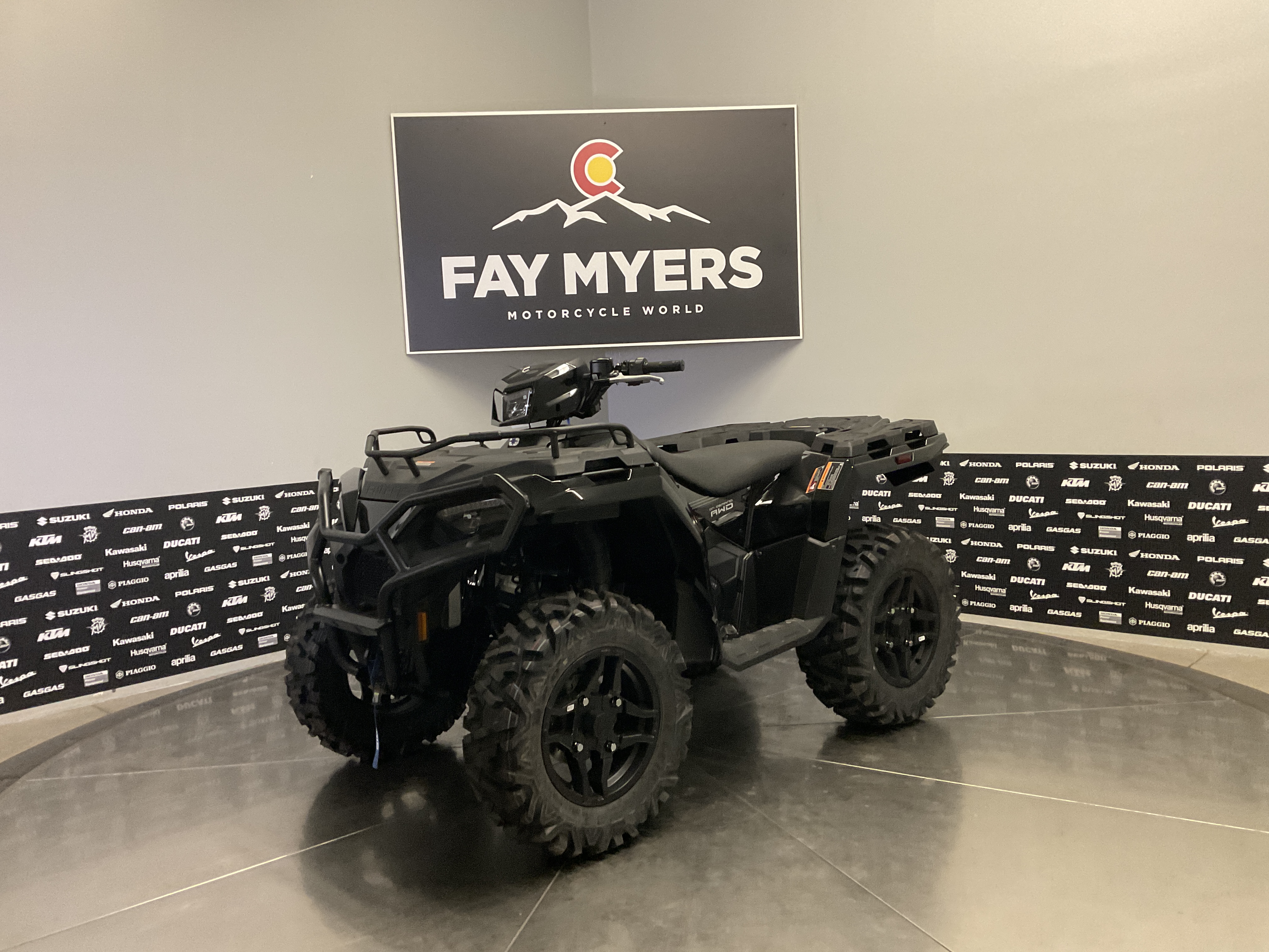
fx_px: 1063
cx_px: 634
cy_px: 476
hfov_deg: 61.7
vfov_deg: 48.2
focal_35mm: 29
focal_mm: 3
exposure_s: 1/60
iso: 250
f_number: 1.8
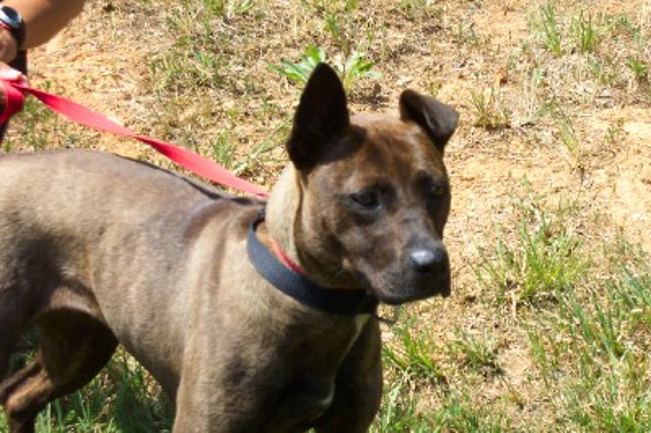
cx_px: 326
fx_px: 1897
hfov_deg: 19.5
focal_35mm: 105
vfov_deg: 13.0
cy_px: 216
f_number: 4.7
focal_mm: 21.2
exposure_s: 1/350
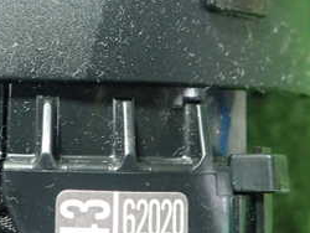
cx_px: 57
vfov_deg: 20.3
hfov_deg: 26.5
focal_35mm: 72
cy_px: 58
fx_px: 645
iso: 800
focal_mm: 5.5
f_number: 2.3
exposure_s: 1/60
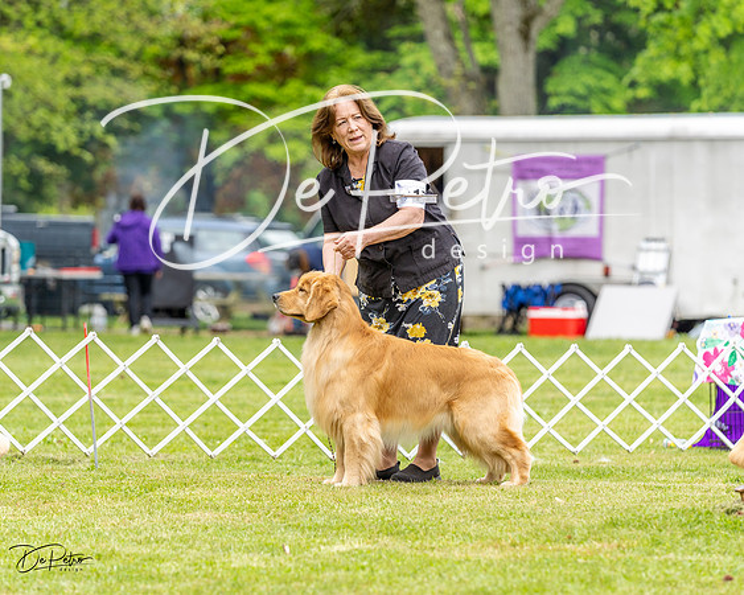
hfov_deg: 9.7
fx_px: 4363
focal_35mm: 198
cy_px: 298
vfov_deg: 7.8
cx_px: 372
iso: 400
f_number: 4
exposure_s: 1/800
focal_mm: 176
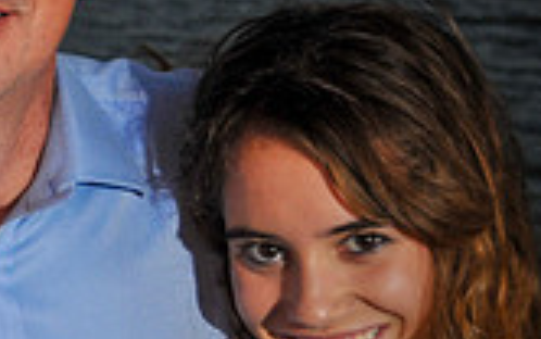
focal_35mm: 171
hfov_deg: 11.6
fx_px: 2523
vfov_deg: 7.7
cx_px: -316
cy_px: 96
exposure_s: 1/250
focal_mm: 32
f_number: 4.2
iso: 400
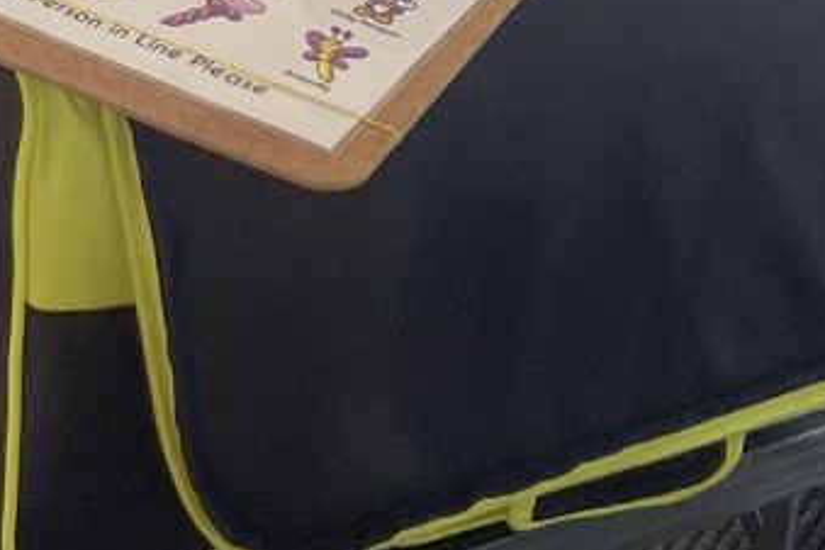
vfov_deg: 12.2
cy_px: -482
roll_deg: -0.3
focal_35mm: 102
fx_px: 2337
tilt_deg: -18.2
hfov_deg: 18.9
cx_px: -175
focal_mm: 4.2
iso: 80
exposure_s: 1/100
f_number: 1.6
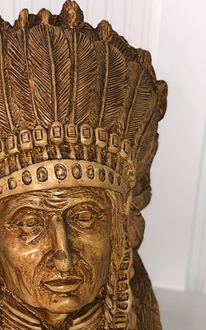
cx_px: 63
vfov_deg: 21.6
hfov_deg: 13.7
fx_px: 853
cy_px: 261
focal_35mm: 95
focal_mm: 6
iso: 40
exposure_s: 1/30
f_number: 2.4
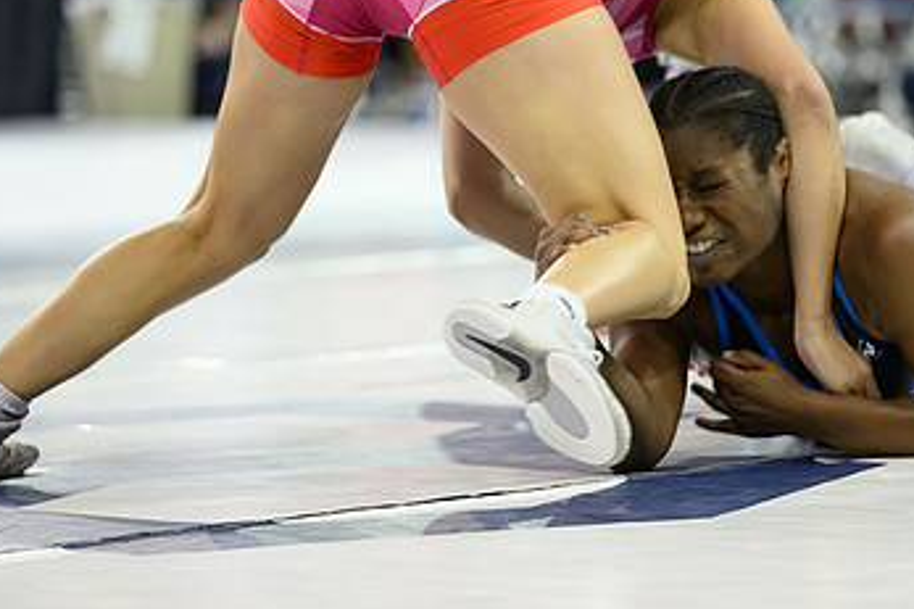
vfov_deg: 6.1
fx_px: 5735
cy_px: 133
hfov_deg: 9.1
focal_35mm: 226
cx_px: 556
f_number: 2.8
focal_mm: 135
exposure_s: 1/800
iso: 2500
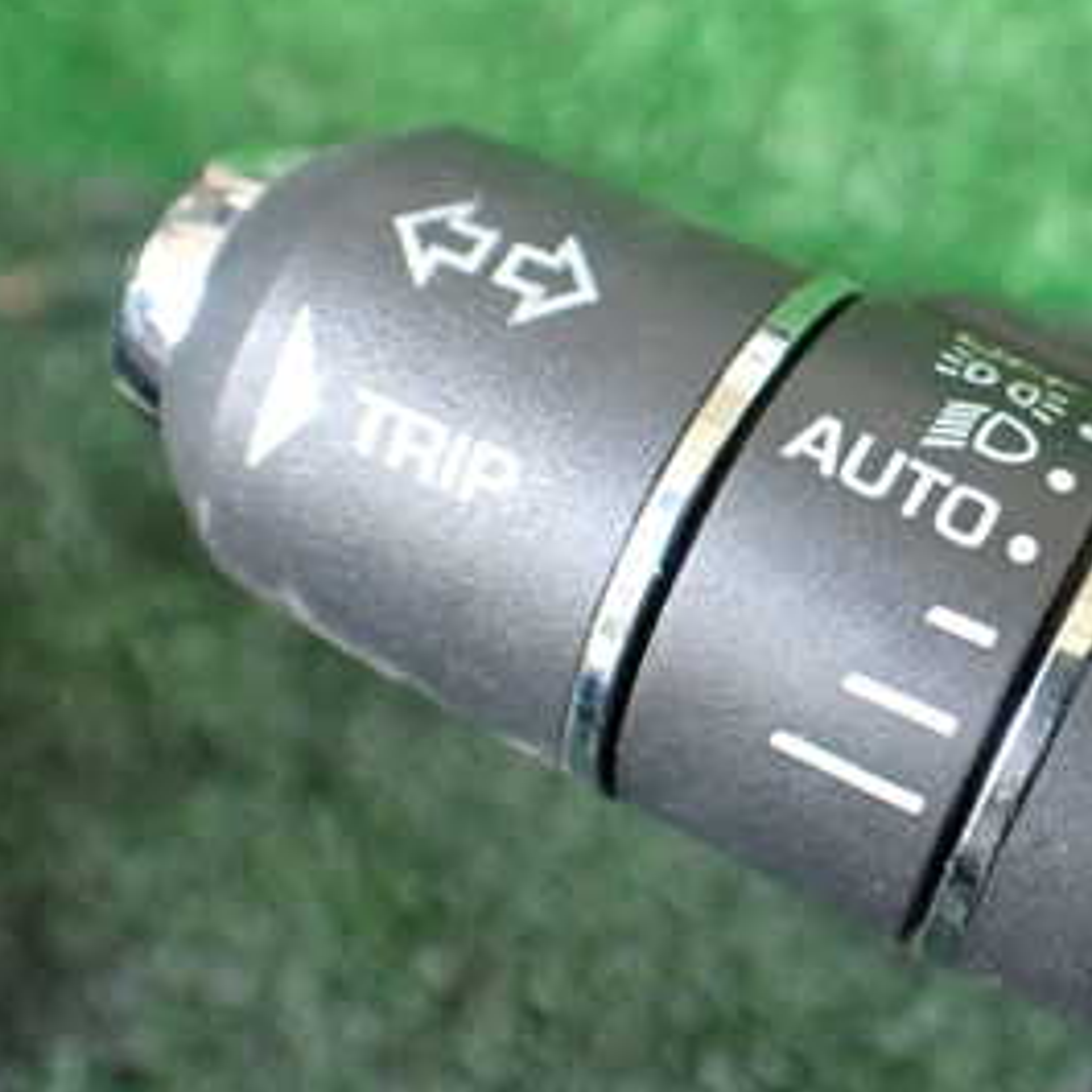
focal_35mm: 60
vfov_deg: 28.6
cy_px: 511
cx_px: 1018
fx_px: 2141
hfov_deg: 27.4
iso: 640
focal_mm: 5.4
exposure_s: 1/125
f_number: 2.3
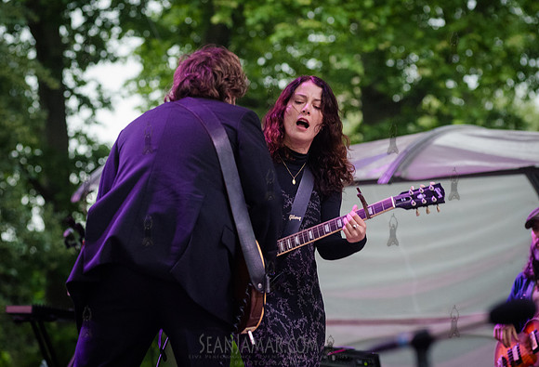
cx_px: 243
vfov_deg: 8.0
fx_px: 2615
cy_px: 163
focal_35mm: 174
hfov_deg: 11.8
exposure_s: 1/500
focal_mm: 135
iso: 3200
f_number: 4.5
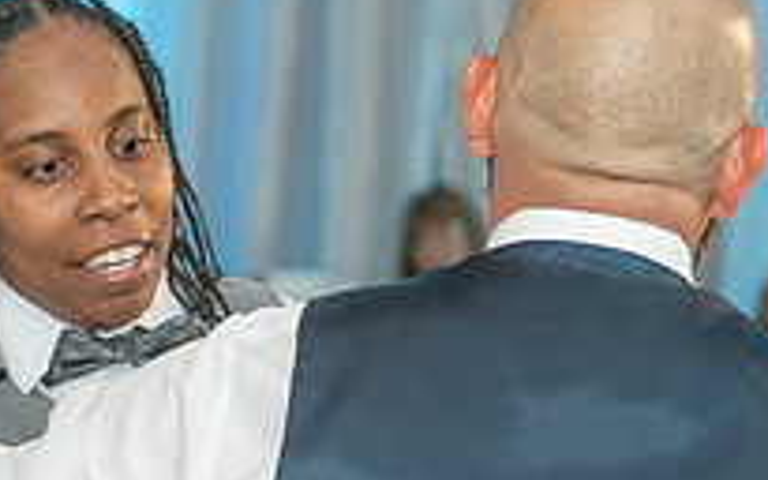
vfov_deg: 6.5
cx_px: 506
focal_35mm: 202
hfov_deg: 10.4
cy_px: 583
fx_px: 4227
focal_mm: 70
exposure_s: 1/125
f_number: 3.5
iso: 1600
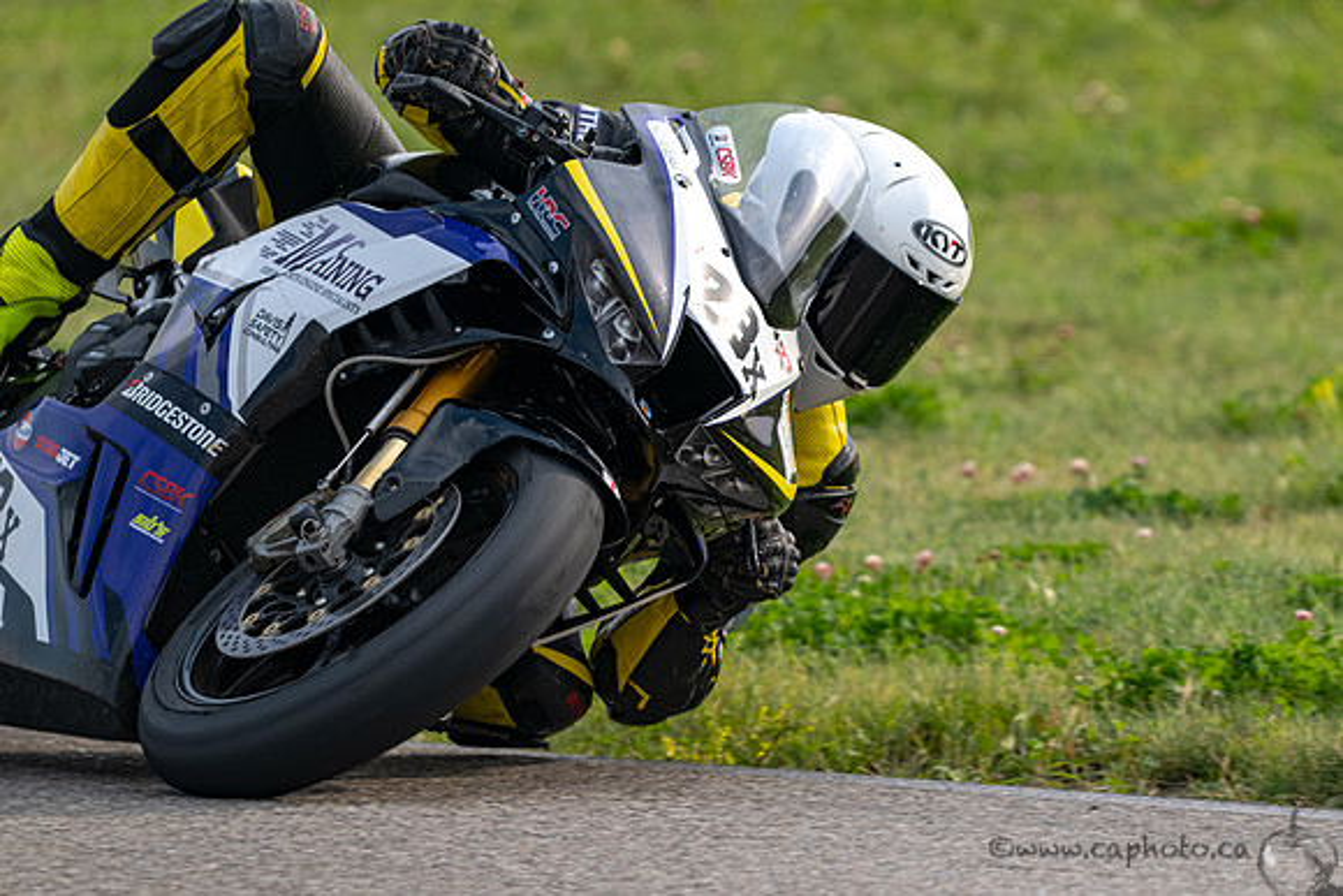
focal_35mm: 805
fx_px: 30039
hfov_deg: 2.6
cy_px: 601
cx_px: 901
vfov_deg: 1.7
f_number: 6.3
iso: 450
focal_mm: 600
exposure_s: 1/1250
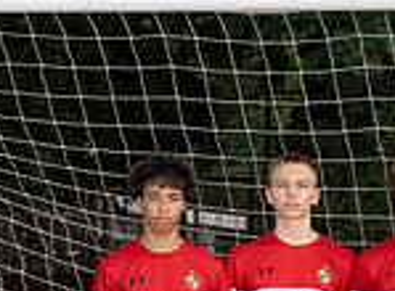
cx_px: 671
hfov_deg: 4.6
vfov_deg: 3.4
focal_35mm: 433
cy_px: 460
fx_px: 4913
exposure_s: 1/125
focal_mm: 70
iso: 32
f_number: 8
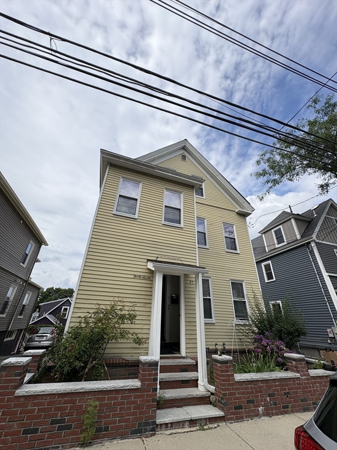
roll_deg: -1.8
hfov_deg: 85.7
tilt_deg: +32.2
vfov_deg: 102.1
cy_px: 225
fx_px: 182
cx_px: 168
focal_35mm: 14
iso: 50
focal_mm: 2.22
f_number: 2.2
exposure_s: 1/1178
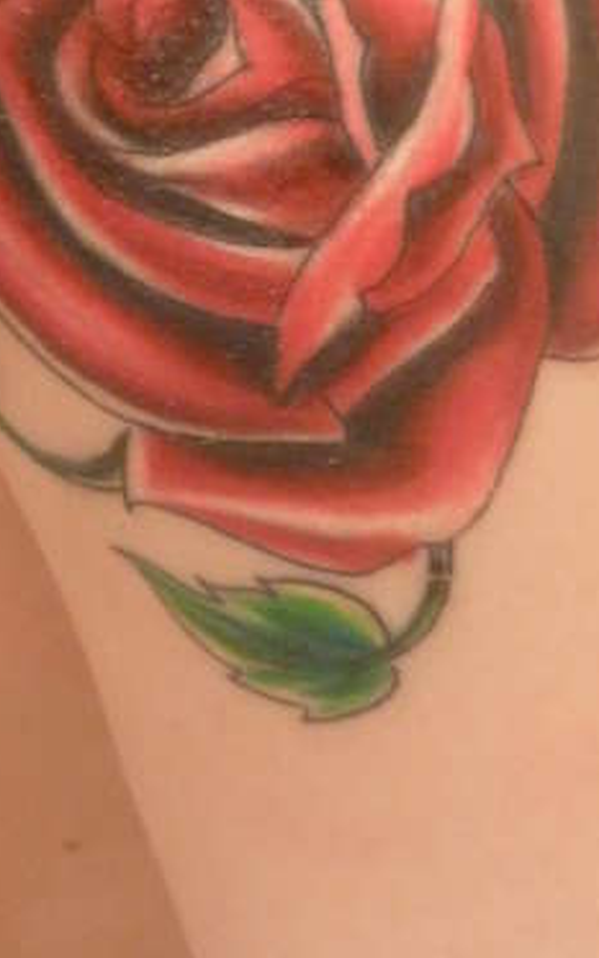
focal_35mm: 100
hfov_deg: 13.1
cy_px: 241
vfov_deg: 20.6
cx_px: 195
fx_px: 2613
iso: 400
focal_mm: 7.3
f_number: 3.7
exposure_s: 1/10
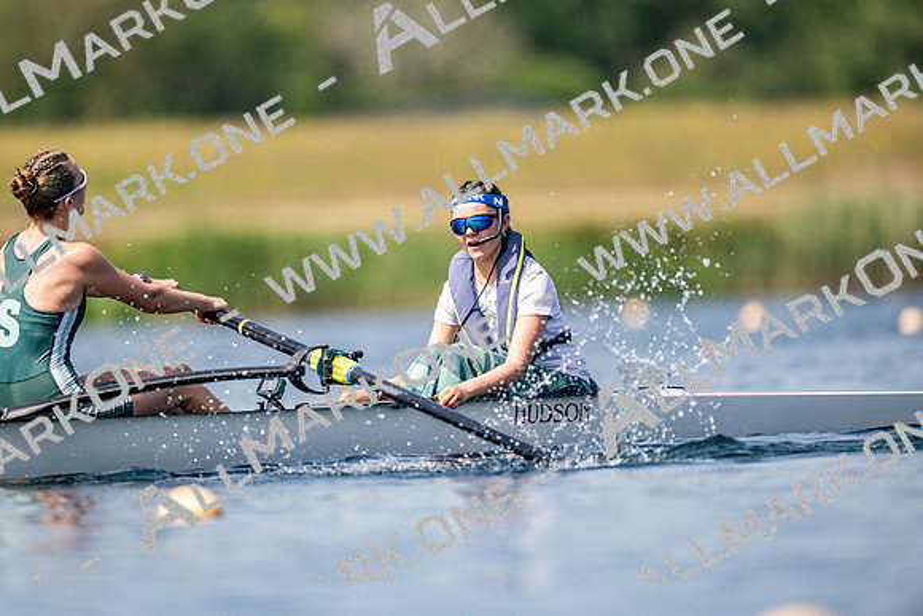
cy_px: 308
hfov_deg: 3.4
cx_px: 462
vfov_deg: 2.3
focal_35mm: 600
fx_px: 15386
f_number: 4
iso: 160
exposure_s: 1/2500
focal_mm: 600
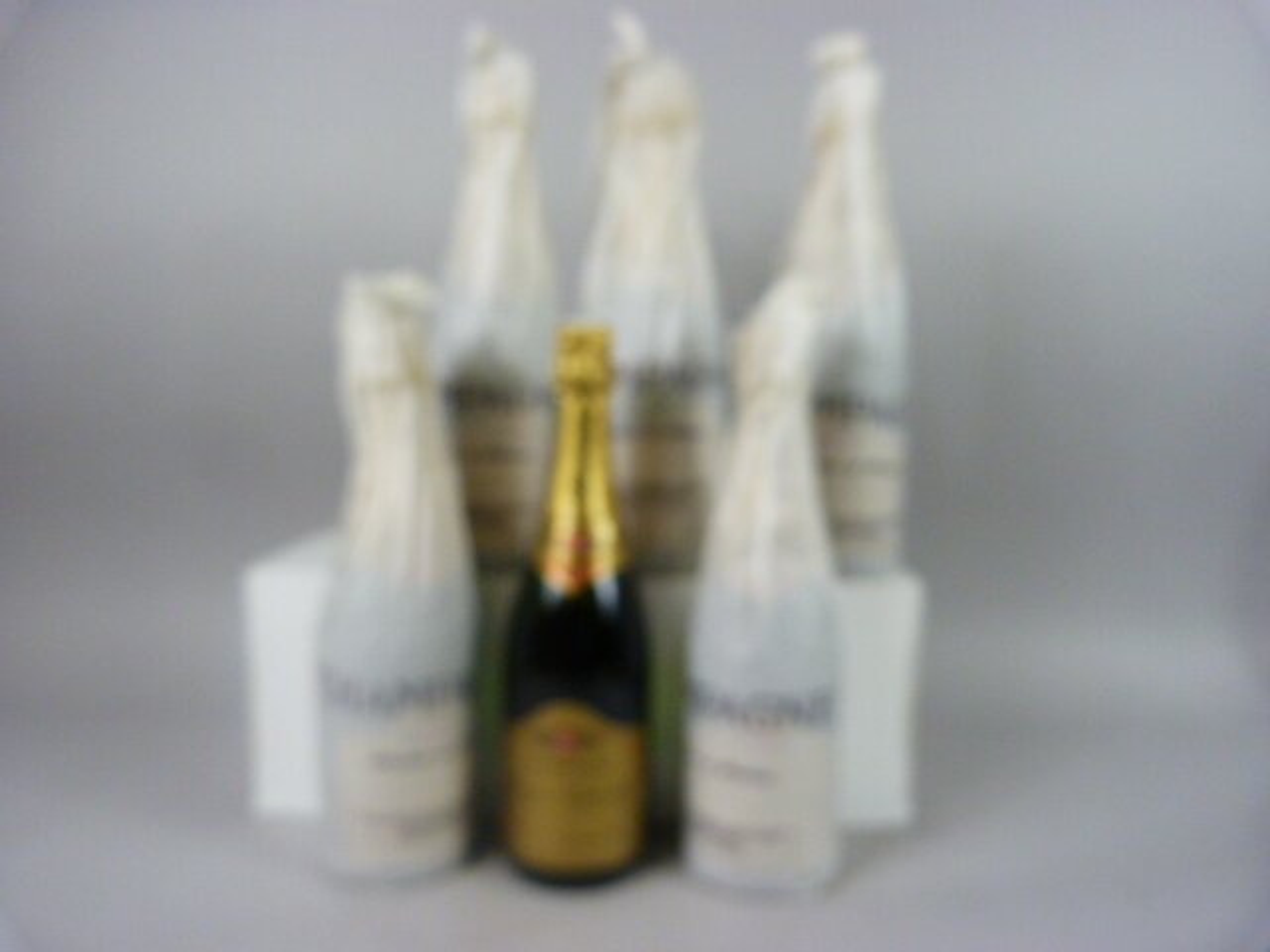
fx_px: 917
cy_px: 476
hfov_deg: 69.4
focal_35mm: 25
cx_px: 635
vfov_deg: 54.9
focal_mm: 4.5
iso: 320
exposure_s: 1/60
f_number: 2.8
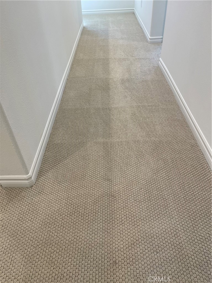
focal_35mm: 25
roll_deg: +4.5
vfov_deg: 69.4
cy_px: 142
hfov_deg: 54.9
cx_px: 106
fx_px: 204
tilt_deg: -40.1
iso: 64
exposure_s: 1/120
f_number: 1.6
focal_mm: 5.1
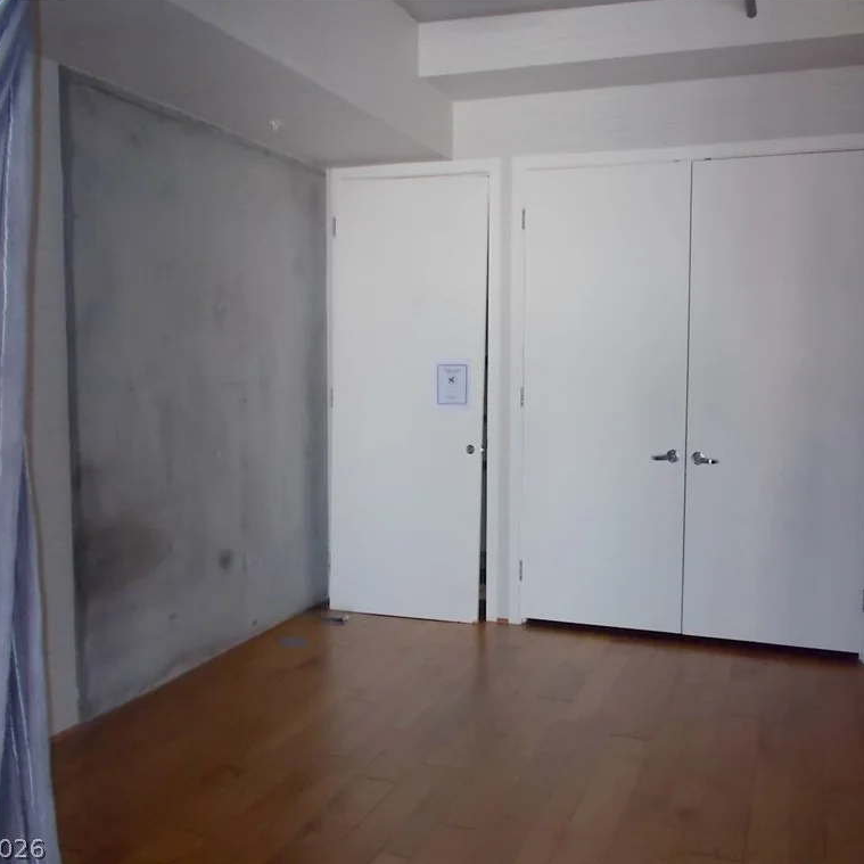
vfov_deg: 52.5
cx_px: 503
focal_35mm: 31
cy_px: 430
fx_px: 875
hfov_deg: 52.3
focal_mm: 4.6
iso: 200
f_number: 3.2
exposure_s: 1/25
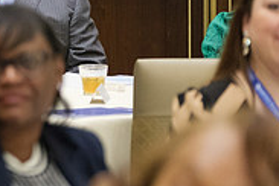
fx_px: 3766
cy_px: 31
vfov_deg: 2.8
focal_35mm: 486
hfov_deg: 4.2
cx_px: -127
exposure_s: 1/160
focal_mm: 102.2
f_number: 2.8
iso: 3200
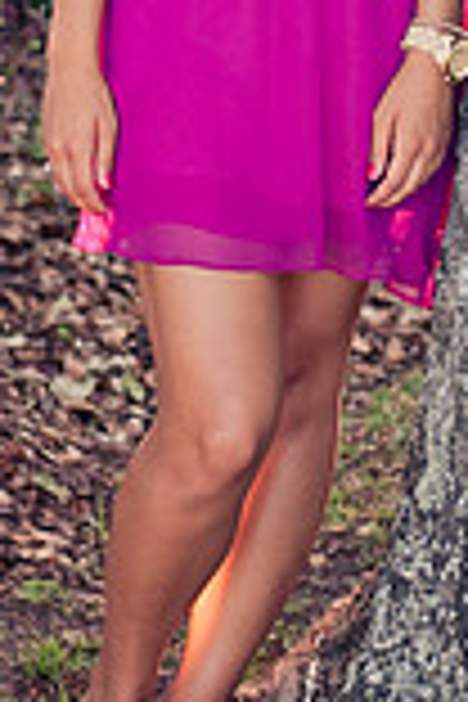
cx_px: 254
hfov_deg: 9.5
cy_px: -68
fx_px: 2808
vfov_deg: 13.9
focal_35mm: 144
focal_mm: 50
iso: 250
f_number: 3.2
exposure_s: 1/125
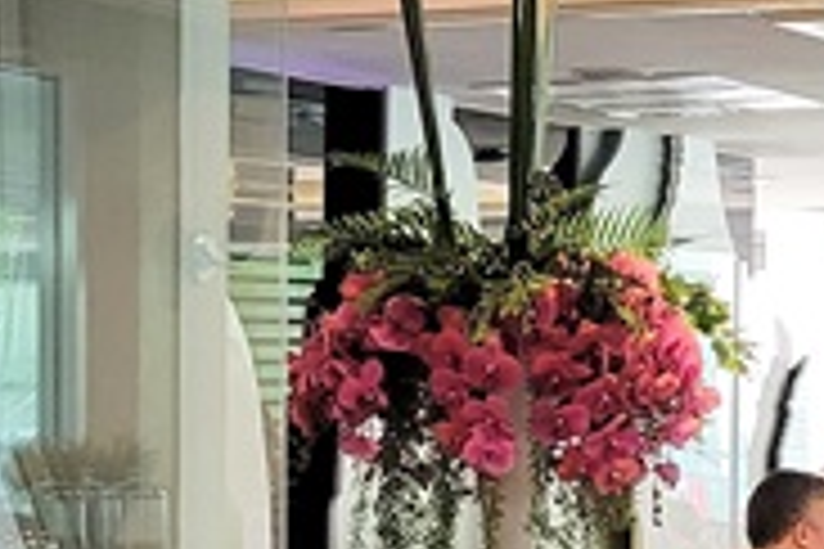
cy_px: 446
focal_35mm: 148
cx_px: -27
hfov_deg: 13.6
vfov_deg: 9.2
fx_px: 3387
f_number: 1.8
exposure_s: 1/120
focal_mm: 5.4
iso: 320
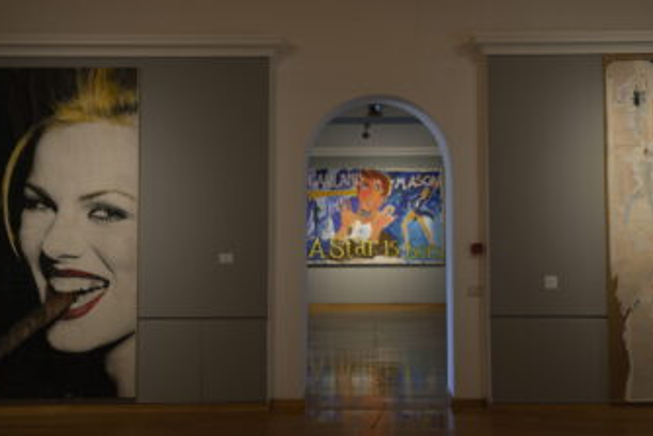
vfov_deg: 28.6
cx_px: 353
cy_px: 190
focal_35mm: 47
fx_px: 853
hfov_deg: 41.9
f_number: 2.8
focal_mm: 35
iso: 250
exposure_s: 1/50
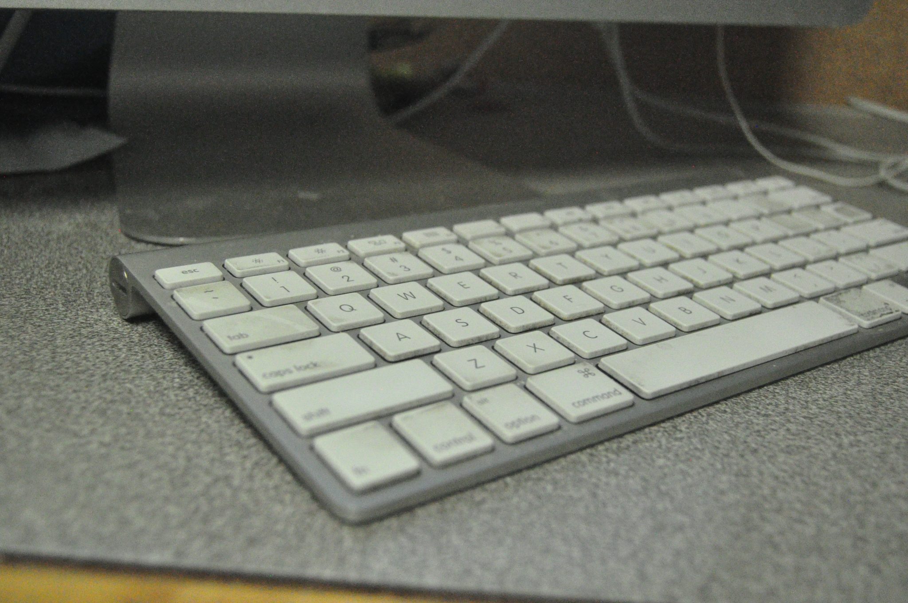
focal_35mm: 39
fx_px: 982
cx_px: 454
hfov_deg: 49.6
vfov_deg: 34.1
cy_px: 302
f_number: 4
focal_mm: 26
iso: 6400
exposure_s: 1/320
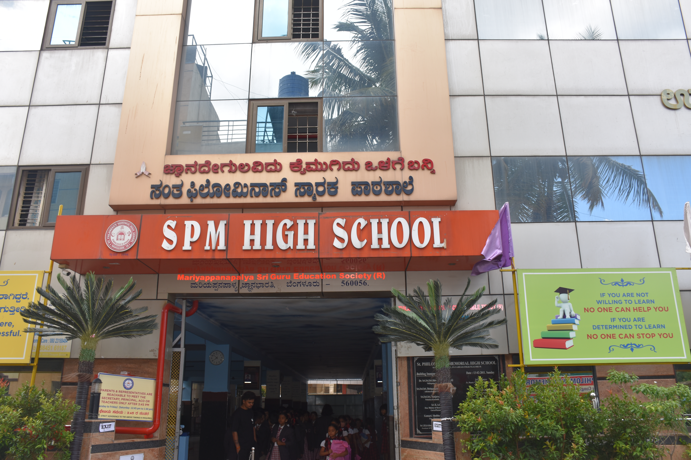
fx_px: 518
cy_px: 230
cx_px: 346
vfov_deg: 47.9
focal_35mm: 27
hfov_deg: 67.4
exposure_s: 1/180
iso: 100
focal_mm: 18
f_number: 5.6
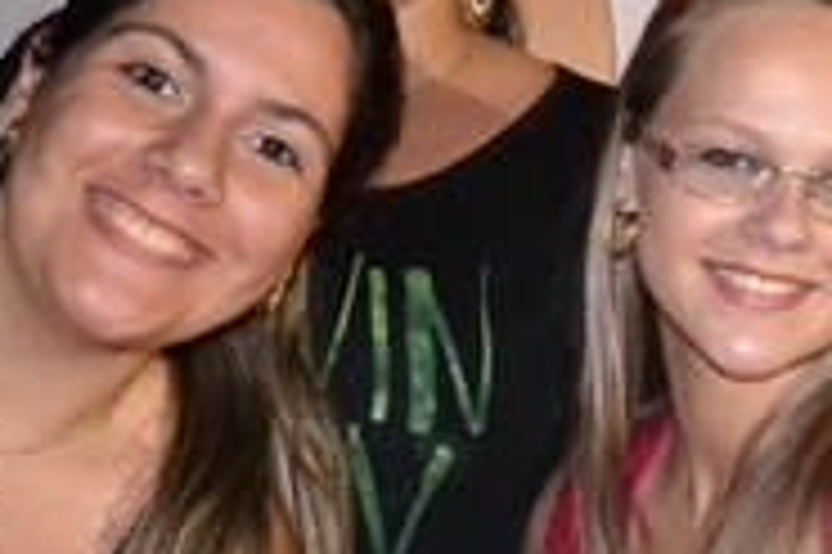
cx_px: 1120
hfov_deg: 17.1
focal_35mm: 112
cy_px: 347
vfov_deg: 12.2
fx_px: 2586
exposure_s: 1/60
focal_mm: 18
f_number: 3.5
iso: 3200
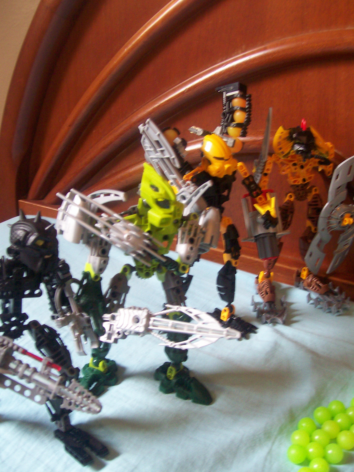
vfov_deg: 51.4
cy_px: 236
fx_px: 491
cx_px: 177
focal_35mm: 36
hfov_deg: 39.7
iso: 160
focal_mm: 6
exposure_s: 1/22.6
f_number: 2.7
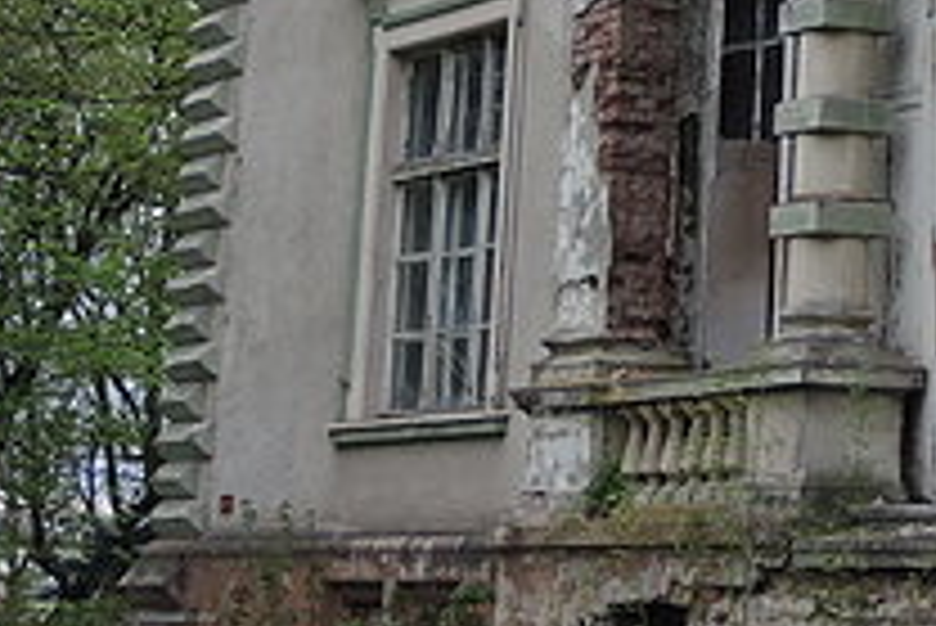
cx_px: 1238
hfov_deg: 15.4
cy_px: -399
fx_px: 3278
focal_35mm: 126
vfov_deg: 10.4
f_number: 2
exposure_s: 1/320
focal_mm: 6
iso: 80
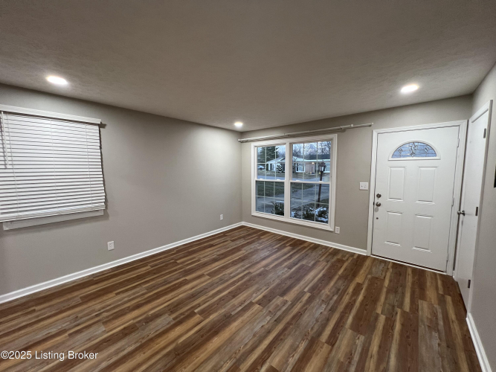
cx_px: 248
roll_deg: +0.3
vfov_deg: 89.9
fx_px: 186
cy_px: 186
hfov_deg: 106.2
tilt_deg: -6.4
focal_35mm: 13
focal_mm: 1.57
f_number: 1.8
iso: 200
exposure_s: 1/60
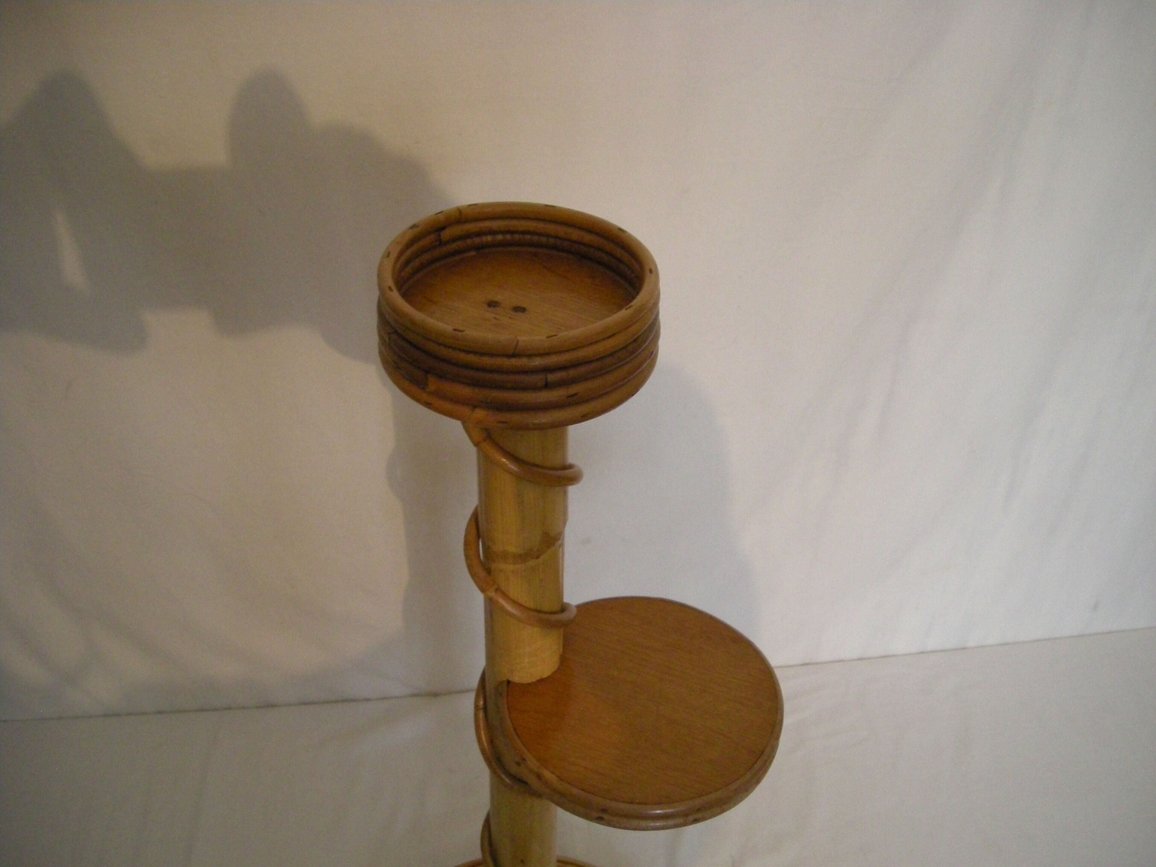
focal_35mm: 35
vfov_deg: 40.7
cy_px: 434
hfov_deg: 52.6
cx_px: 578
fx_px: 1169
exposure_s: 1/32.3
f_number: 2.8
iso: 400
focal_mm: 5.7
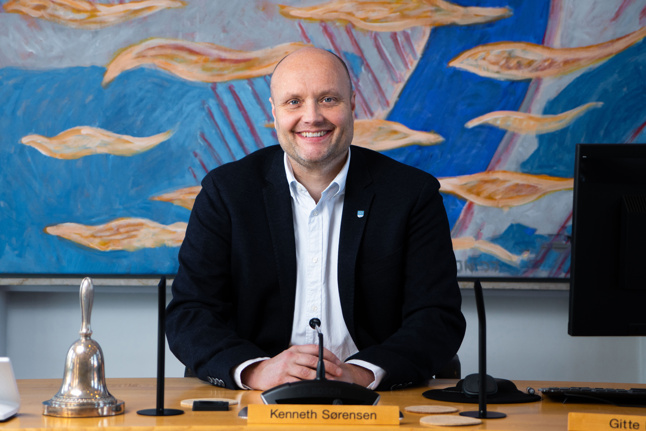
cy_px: 216
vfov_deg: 13.0
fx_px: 1884
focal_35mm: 105
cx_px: 323
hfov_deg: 19.5
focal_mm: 70
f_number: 4
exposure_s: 1/160
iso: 200
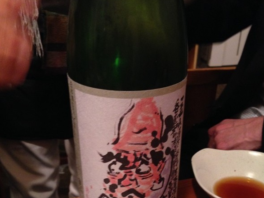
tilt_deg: -25.1
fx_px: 343
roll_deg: +0.5
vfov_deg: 31.6
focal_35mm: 45
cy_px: 148
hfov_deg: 42.1
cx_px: 134
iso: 250
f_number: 2.4
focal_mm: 4.12
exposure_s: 1/20
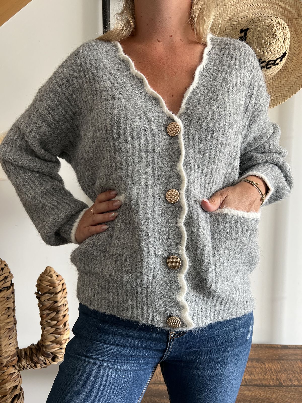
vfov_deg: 67.3
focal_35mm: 26
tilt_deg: -4.0
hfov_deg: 53.1
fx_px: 302
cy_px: 202
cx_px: 151
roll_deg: +0.8
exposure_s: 1/121
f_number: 1.5
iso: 125
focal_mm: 5.7
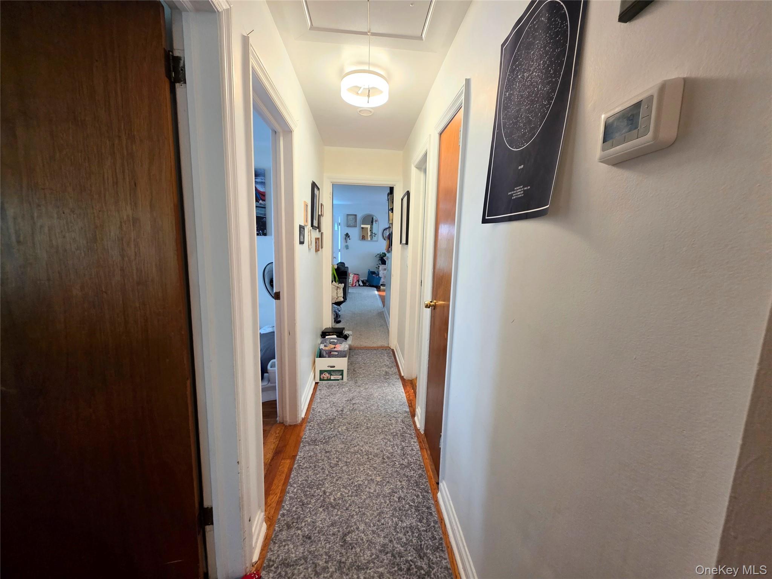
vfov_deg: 89.9
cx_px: 386
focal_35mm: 13
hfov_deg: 106.2
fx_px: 290
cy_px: 290
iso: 200
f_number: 1.9
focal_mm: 2.2
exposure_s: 1/60
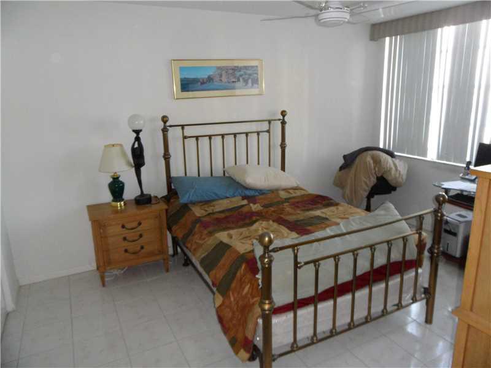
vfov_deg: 56.8
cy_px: 184
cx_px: 246
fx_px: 340
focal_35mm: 24
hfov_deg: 71.6
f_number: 3.2
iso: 200
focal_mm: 3.9
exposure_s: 1/30
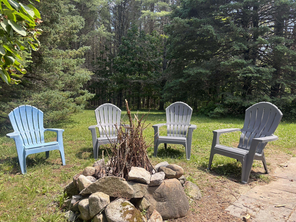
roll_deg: -1.1
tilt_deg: -4.0
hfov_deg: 67.3
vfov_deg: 53.1
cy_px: 111
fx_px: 222
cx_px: 148
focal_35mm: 26
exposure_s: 1/641
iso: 50
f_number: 1.6
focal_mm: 5.96
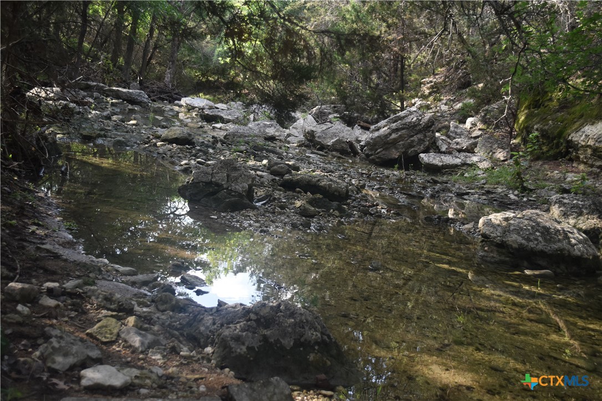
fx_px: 803
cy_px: 200
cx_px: 301
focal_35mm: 48
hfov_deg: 41.1
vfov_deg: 28.1
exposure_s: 1/250
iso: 400
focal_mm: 32
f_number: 4.8
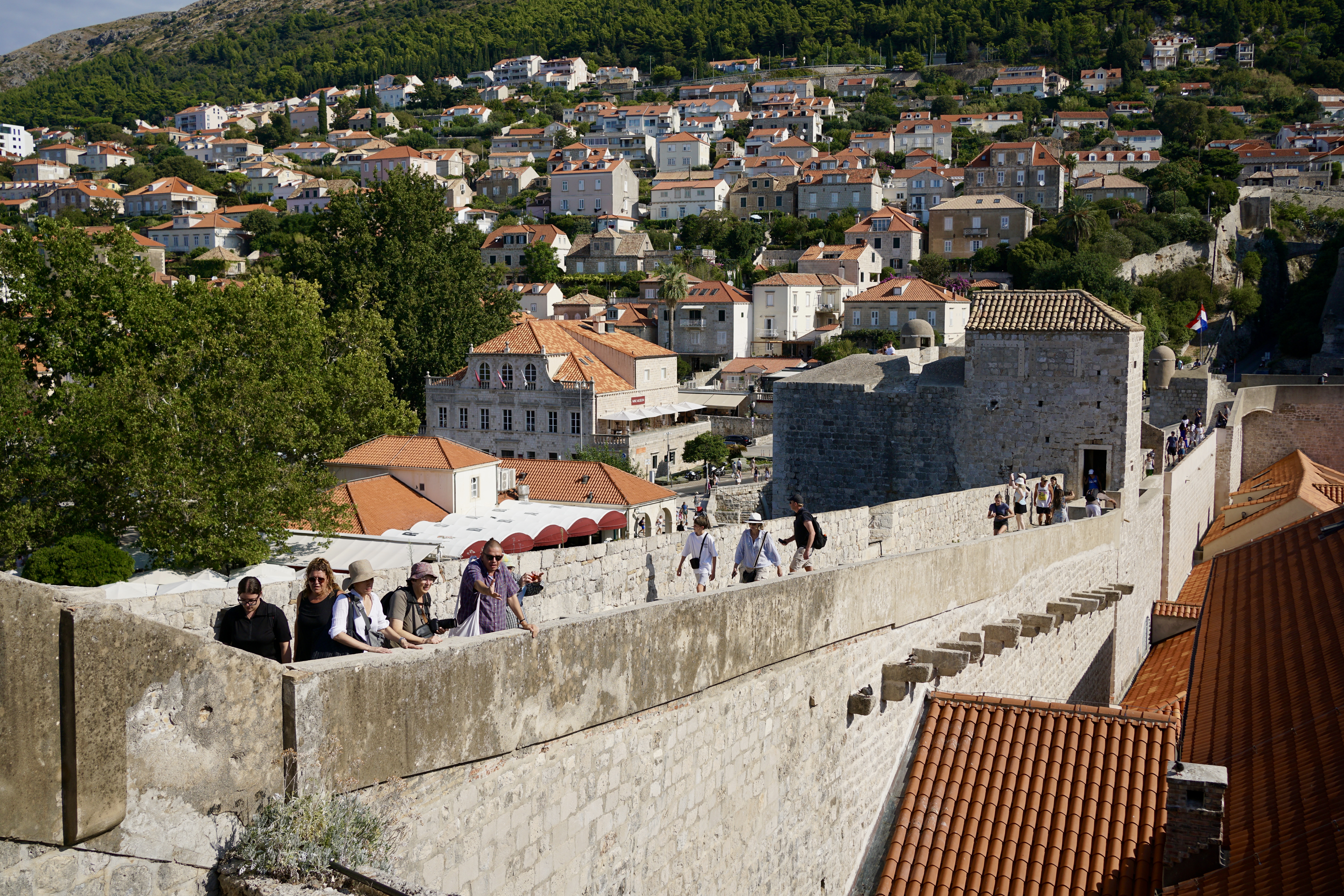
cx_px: 672
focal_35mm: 37
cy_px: 449
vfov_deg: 36.0
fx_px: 1381
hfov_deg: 51.9
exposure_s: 1/2000
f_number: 5
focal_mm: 35
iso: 200
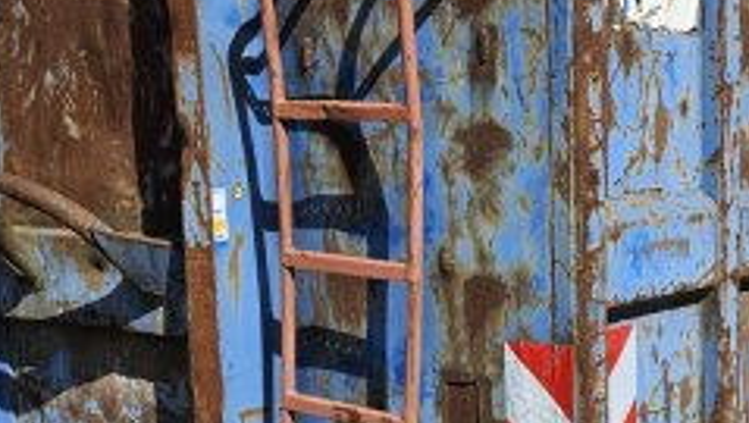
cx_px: 530
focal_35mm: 67
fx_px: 1332
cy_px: 301
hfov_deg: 31.0
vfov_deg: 18.0
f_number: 1.8
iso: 25
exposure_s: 1/2000
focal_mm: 5.4
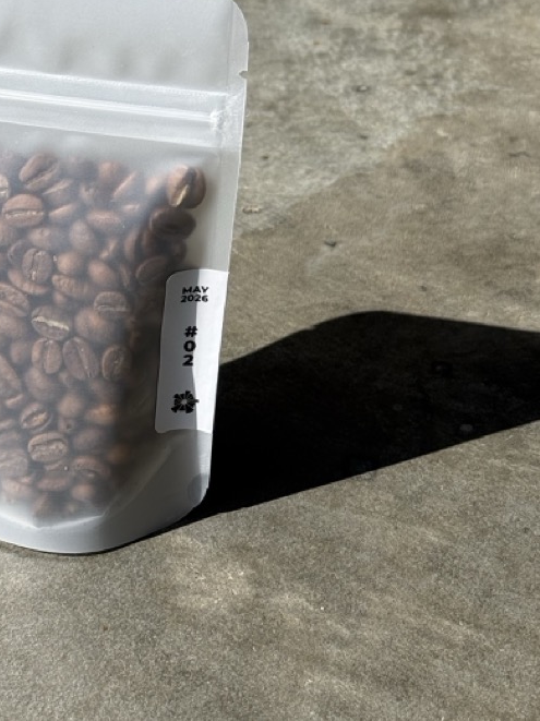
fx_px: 1936
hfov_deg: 15.9
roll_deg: +1.2
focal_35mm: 93
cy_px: 229
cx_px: 217
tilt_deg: -33.0
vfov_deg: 21.0
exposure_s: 1/6024
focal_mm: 6.76
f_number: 1.78
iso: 64
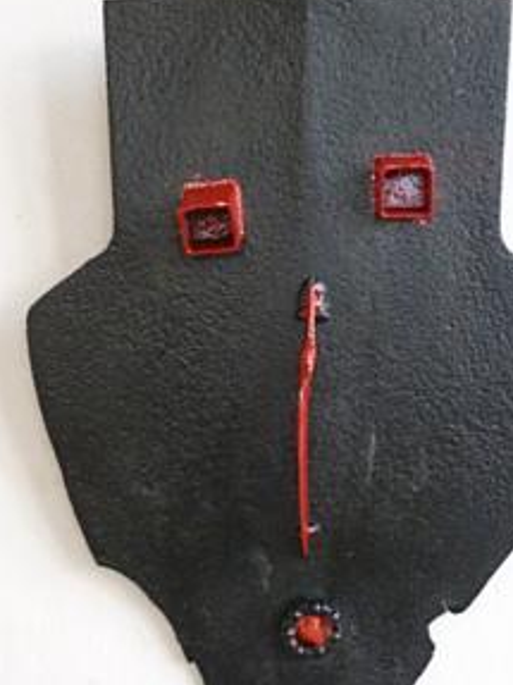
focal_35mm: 67
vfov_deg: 29.0
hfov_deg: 21.9
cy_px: 368
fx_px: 1325
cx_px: 313
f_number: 4
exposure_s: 1/8
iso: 400
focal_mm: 8.6
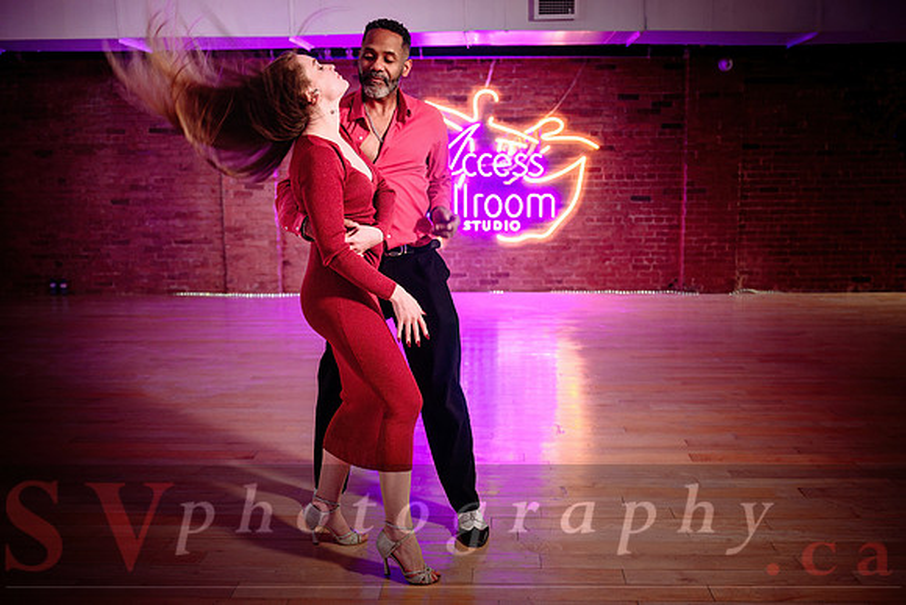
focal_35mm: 32
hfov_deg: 58.8
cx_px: 482
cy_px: 297
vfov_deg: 41.3
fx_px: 803
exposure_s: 1/200
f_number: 2
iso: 1600
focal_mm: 28
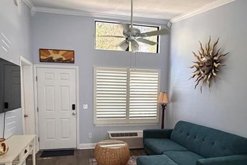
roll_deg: -1.8
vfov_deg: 47.0
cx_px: 116
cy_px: 113
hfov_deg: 67.3
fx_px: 185
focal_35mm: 27
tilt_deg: -6.6
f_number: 2.2
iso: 500
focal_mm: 2.22
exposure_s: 1/60
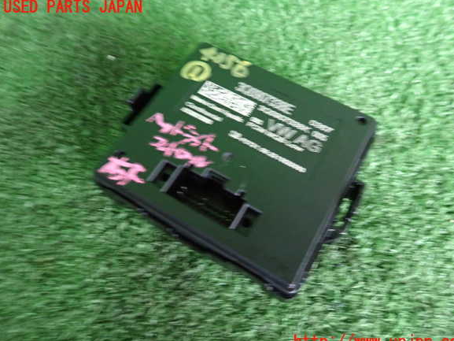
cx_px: 235
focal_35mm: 26
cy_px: 175
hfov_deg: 67.3
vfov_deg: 53.1
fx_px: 341
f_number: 2
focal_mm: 4.5
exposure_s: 1/30
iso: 640
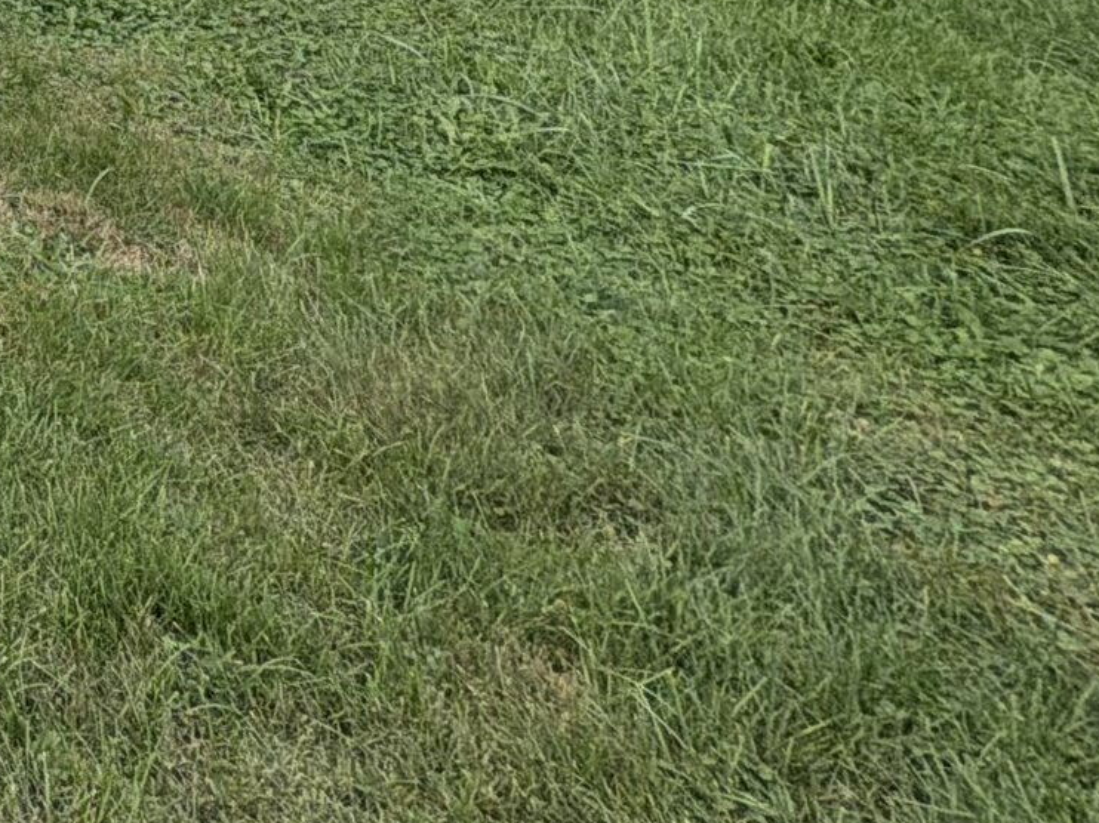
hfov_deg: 18.9
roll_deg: +0.9
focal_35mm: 58
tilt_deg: +0.1
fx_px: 1841
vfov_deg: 19.0
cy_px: -672
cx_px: -1132
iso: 50
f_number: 2.2
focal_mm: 2.22
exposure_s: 1/289
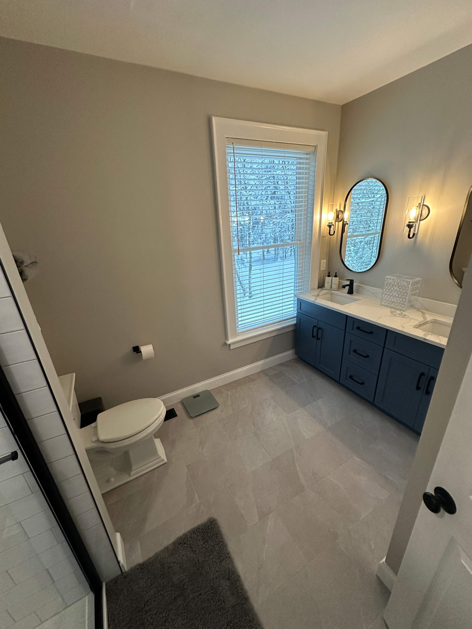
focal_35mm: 14
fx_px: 255
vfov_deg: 102.1
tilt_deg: -18.9
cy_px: 314
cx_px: 236
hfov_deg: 85.7
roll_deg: +2.6
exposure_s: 1/120
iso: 200
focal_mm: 2.22
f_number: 2.2
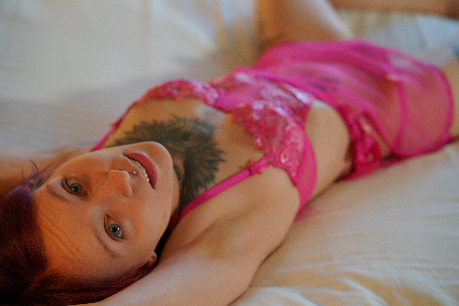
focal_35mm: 85
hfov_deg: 23.9
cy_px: 153
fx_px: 1084
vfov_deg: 16.1
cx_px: 230
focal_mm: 85
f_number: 4
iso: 2500
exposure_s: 1/160
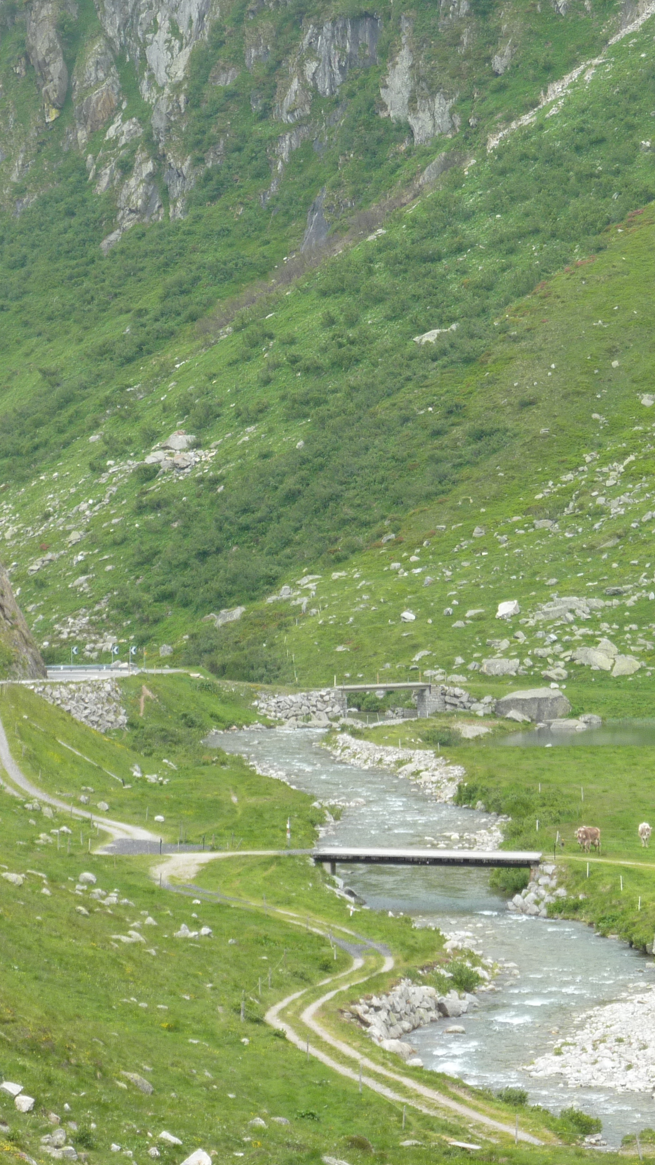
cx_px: 379
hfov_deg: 7.3
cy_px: 589
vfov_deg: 12.9
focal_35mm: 167
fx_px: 5157
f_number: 4.4
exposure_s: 1/125
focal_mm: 18.2
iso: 80
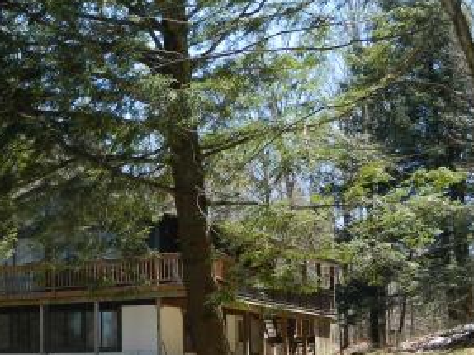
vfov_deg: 17.7
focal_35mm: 83
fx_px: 1136
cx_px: 48
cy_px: 222
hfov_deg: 23.0
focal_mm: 7.3
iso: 80
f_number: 3.5
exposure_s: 1/250
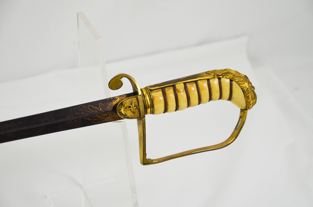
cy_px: 104
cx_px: 156
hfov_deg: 19.5
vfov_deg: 13.0
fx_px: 911
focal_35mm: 105
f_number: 5.3
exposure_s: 1/400
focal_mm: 70
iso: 400
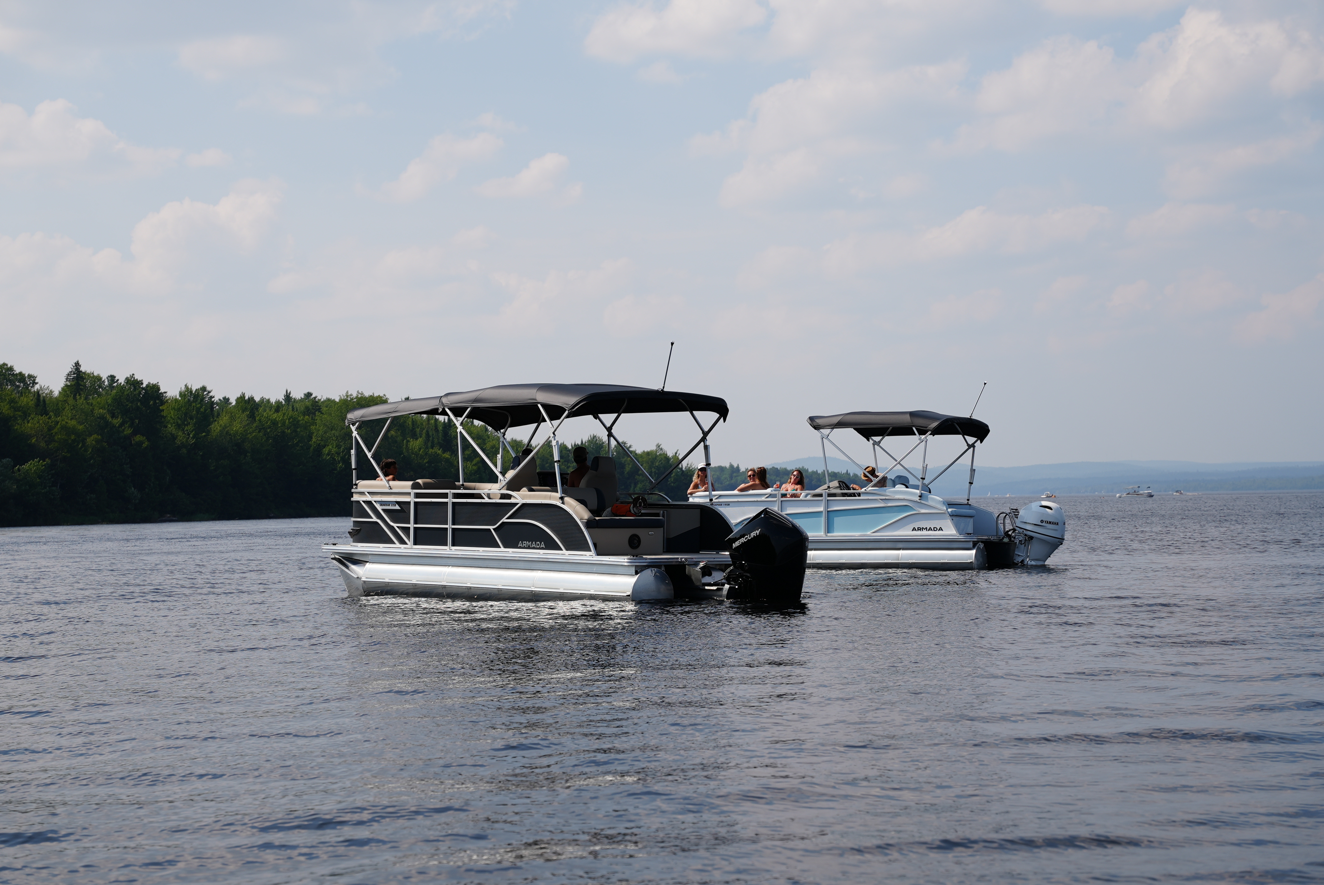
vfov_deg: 19.5
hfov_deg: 28.8
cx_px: 662
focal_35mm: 70
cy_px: 442
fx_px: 2576
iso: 80
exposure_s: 1/800
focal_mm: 70
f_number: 5
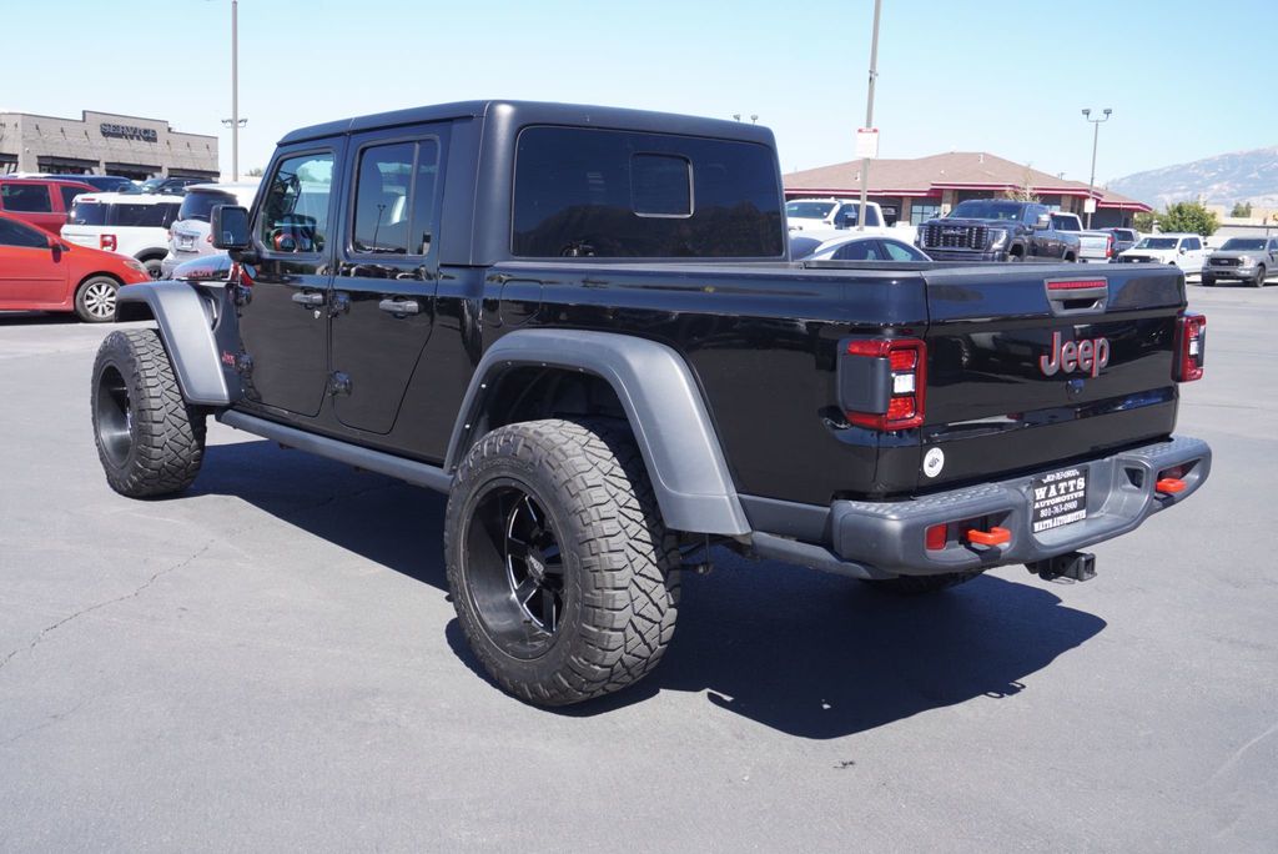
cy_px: 427
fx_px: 1225
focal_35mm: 34
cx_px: 639
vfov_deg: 38.4
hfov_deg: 55.1
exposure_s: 1/160
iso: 100
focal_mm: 23
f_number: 6.3
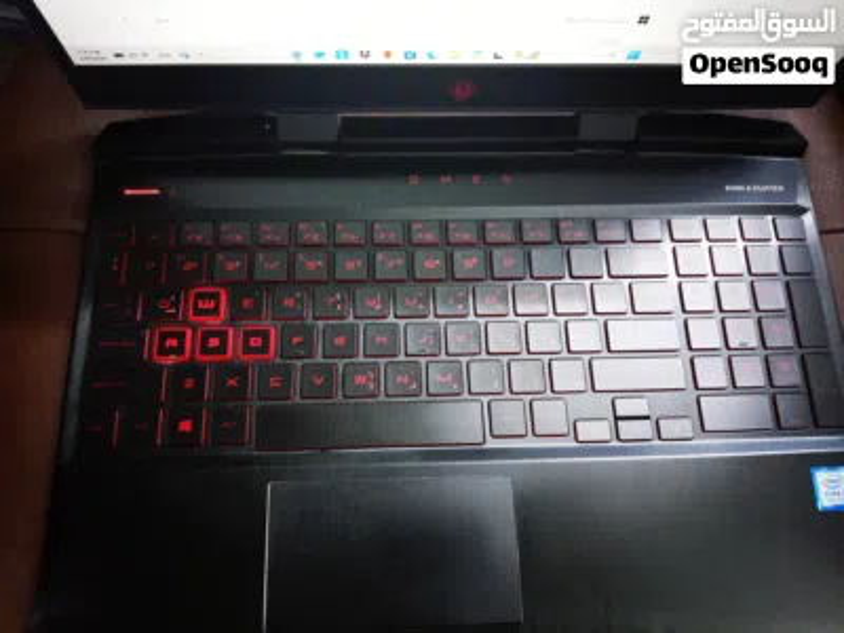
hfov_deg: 69.4
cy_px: 316
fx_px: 610
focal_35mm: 25
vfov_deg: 54.9
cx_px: 422
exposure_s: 1/50
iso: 2509
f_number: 1.8
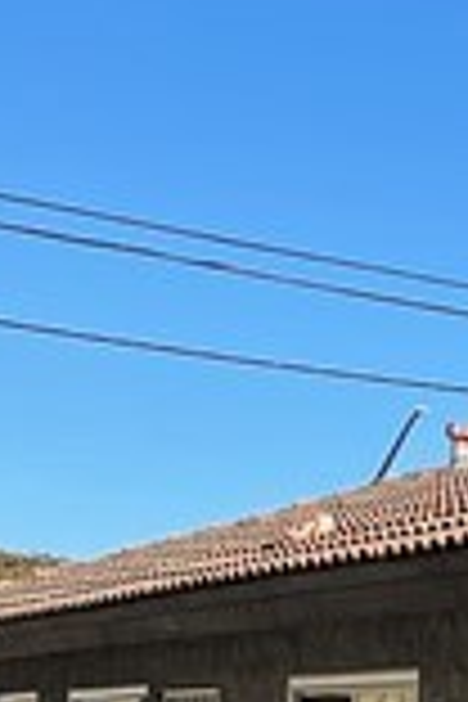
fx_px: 3471
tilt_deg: -8.6
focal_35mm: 178
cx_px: 1246
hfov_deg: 7.1
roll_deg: -5.2
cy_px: 1476
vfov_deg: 10.5
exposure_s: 1/2959
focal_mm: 4.2
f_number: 1.6
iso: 32
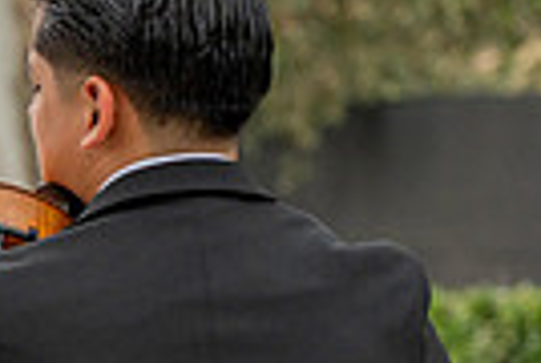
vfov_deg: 3.3
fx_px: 6250
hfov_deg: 4.9
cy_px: 542
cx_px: -335
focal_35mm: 415
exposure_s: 1/250
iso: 250
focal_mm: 96
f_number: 4
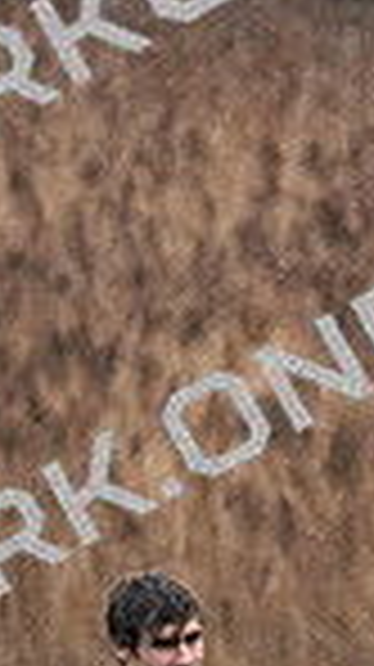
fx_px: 29015
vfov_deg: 1.3
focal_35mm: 1642
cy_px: 866
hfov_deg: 0.7
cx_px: 933
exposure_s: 1/1600
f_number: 4.5
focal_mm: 400
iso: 5000
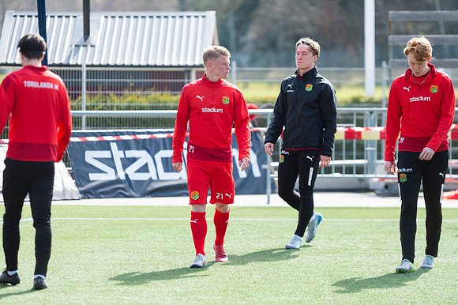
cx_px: 229
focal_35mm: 200
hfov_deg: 10.3
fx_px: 2543
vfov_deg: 6.9
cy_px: 152
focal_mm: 200
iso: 450
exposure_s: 1/1600
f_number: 3.2
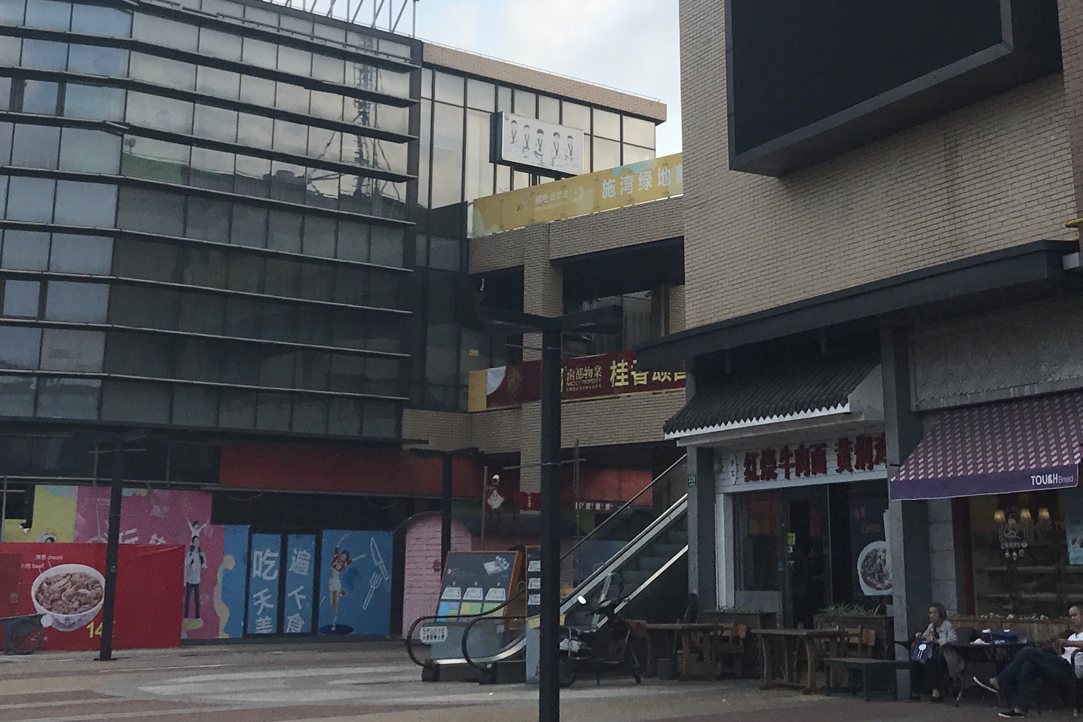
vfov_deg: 22.3
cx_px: 612
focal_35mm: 59
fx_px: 1775
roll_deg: +0.4
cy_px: 42
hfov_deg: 33.9
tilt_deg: +16.9
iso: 20
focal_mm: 3.99
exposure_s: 1/714
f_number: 1.8
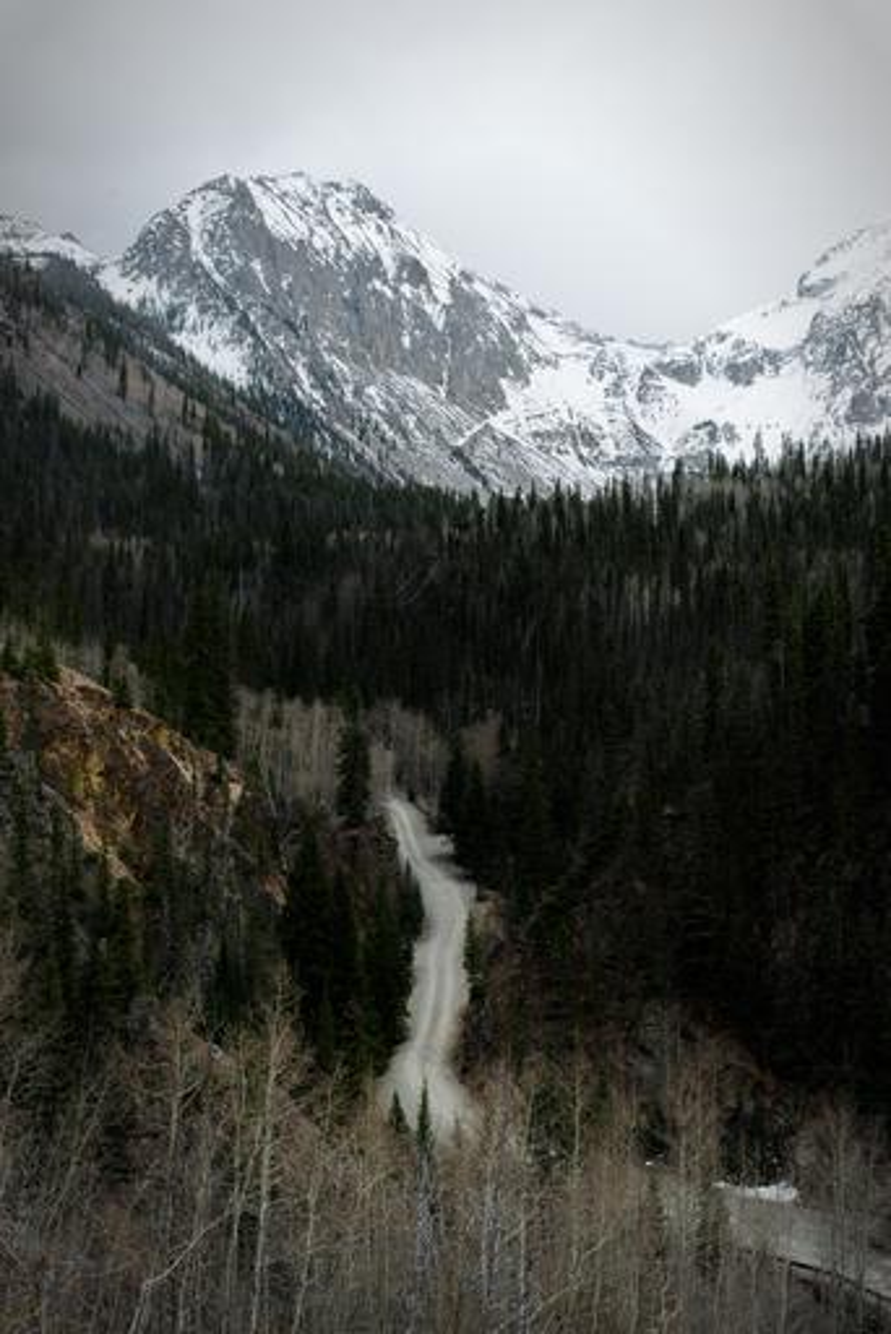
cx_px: 446
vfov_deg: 39.6
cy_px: 667
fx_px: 1854
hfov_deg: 27.0
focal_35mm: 50
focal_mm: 50
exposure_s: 1/80
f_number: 8
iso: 100
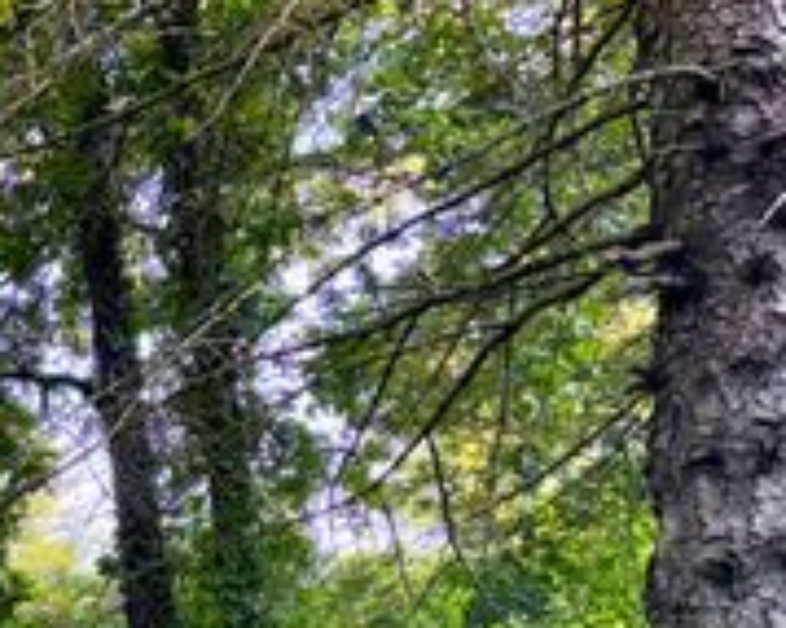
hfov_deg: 23.1
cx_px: -290
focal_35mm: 71
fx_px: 1651
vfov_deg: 20.7
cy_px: 661
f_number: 1.6
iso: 80
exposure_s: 1/243
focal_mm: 5.96
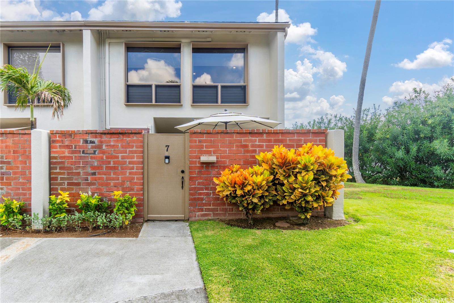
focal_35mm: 15
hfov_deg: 100.4
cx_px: 227
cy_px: 152
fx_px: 189
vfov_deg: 77.3
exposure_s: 1/50
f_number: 8
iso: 100
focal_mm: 10
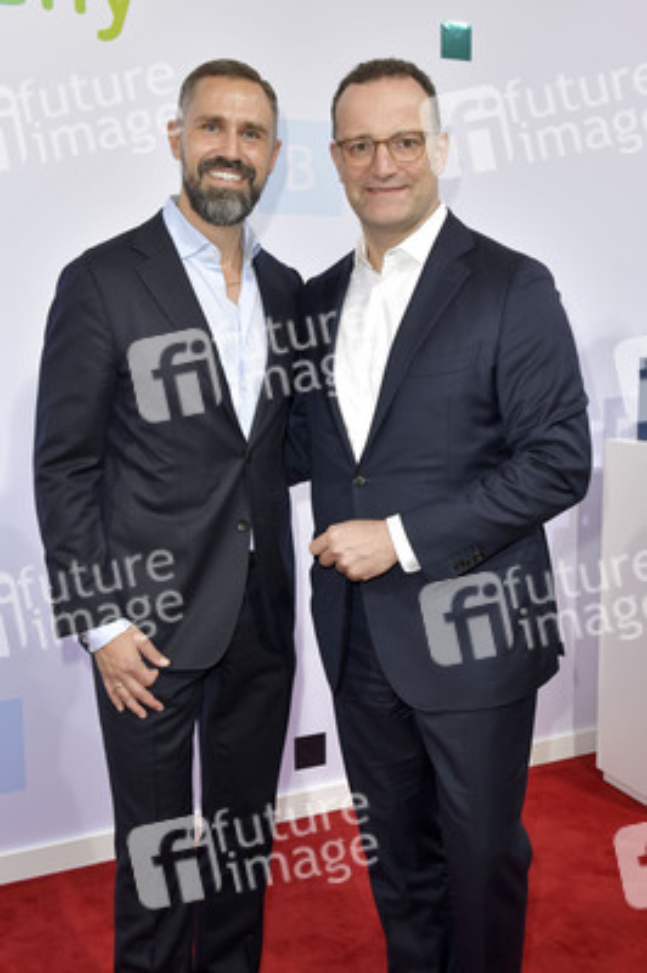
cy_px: 486
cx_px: 324
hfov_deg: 38.8
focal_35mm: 34
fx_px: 918
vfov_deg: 55.8
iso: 320
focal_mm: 34
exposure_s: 1/160
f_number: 7.1
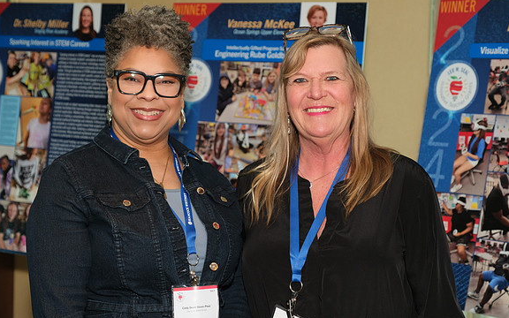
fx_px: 1040
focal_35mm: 75
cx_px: 254
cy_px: 159
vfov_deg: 17.4
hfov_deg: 27.5
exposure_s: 1/125
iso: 1000
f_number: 4
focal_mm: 48.5
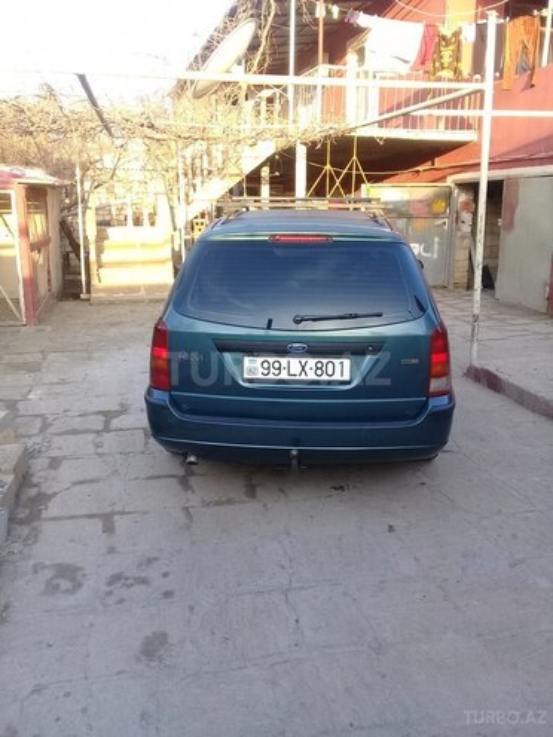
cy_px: 368
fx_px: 660
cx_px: 276
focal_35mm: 31
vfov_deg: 58.4
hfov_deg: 45.4
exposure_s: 1/100
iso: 50
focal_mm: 3.3
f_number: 2.2
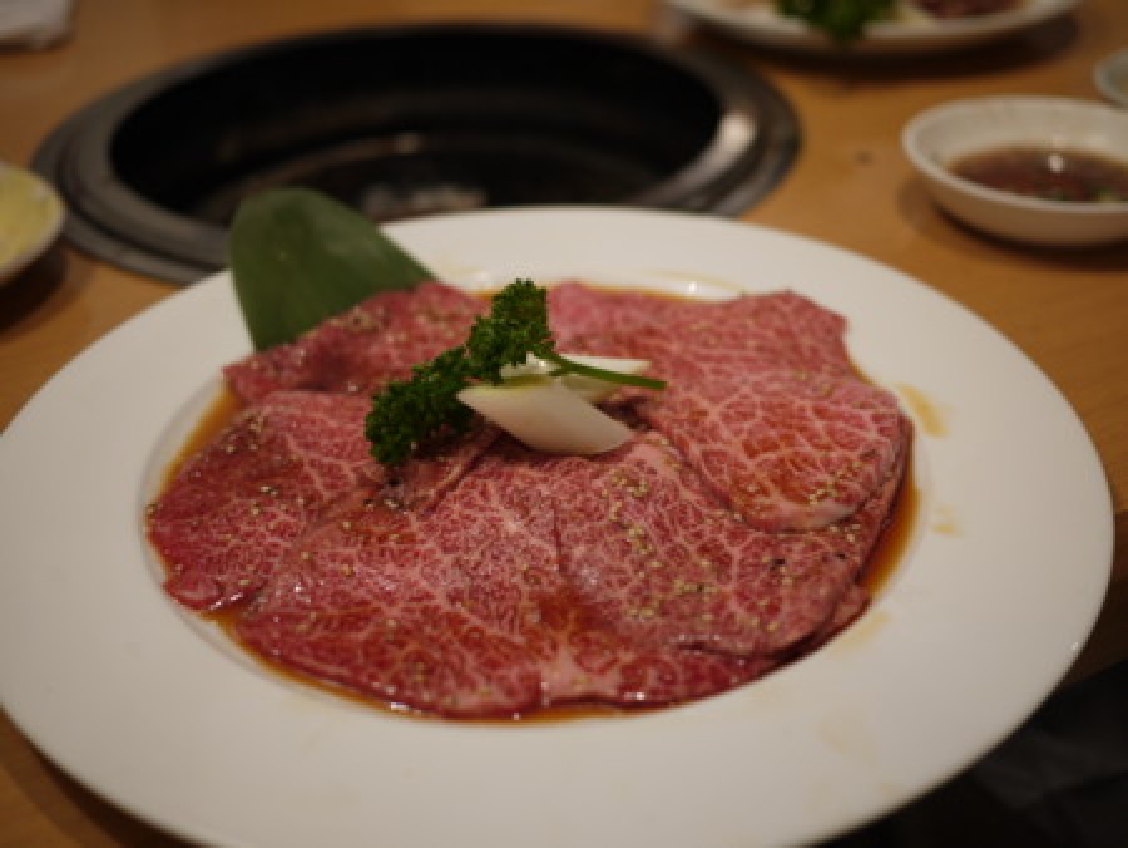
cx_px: 564
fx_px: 1304
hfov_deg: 46.8
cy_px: 424
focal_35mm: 40
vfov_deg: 36.0
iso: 100
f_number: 1.7
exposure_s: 1/50
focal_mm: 20
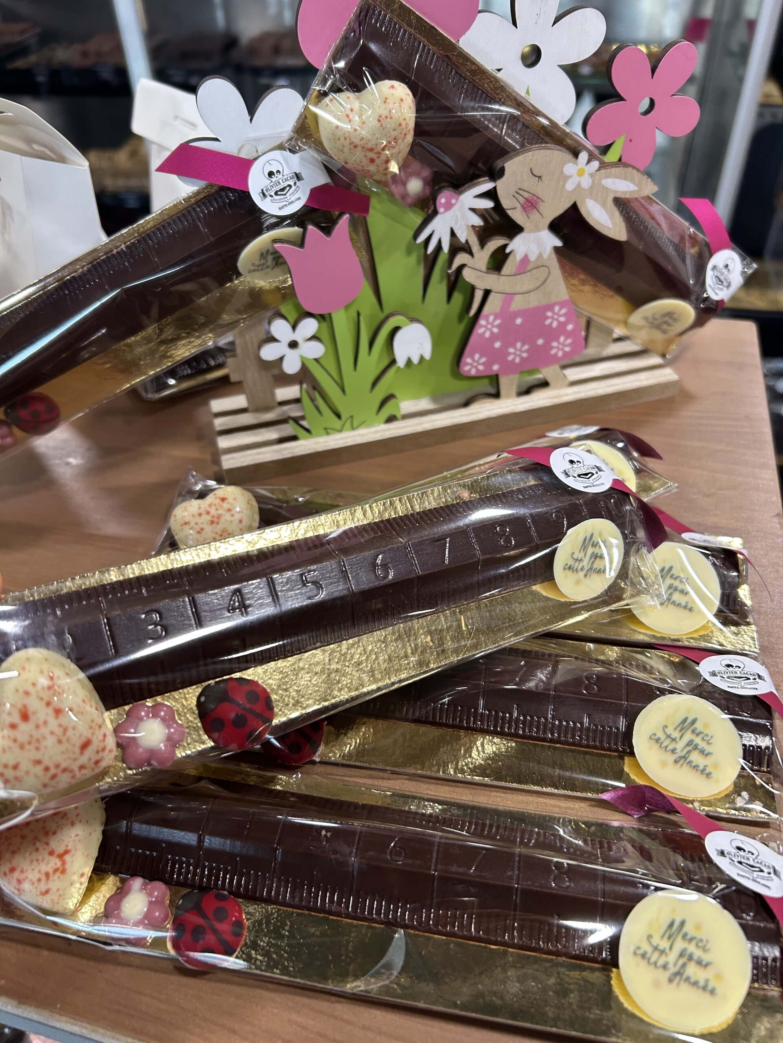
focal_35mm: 26
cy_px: 522
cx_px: 392
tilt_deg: -42.8
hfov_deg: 53.1
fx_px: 784
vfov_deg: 67.3
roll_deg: +2.6
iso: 125
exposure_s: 1/100
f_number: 1.5
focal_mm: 5.7
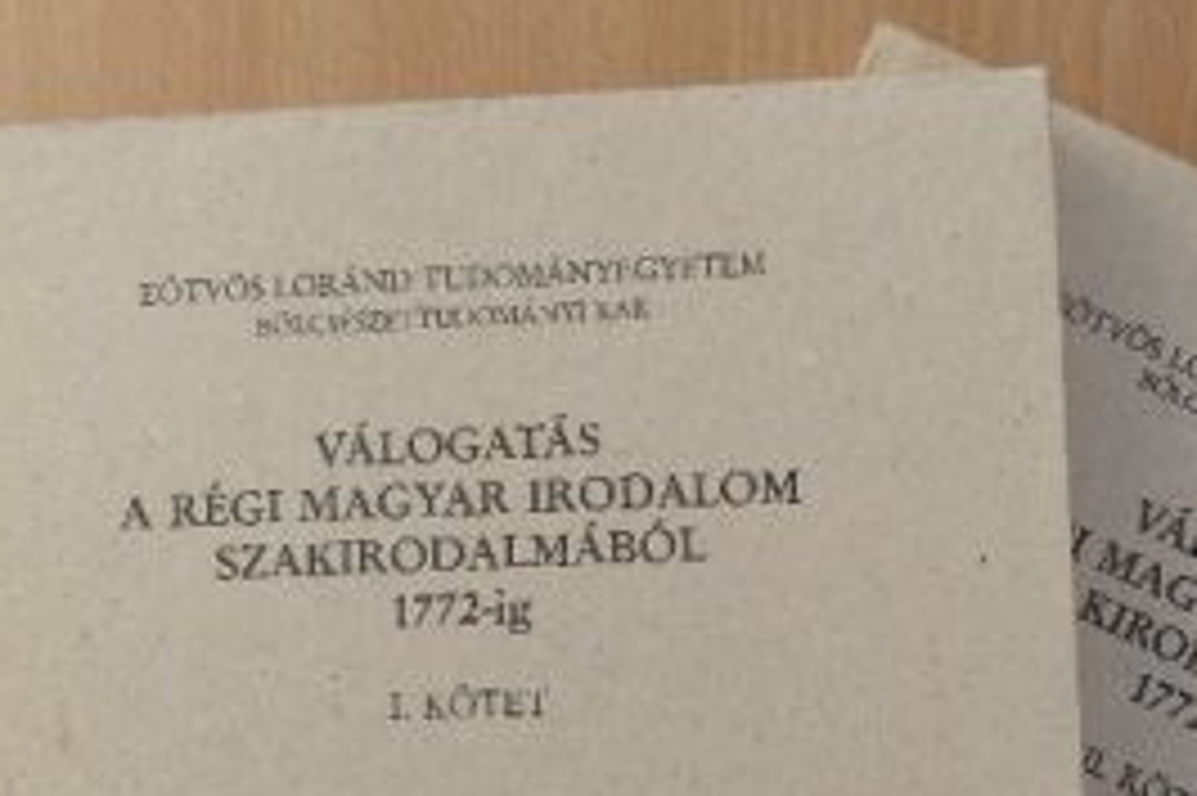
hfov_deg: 21.7
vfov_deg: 14.3
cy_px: 789
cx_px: 720
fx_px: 3123
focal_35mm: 94
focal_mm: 8.8
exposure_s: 1/14.7
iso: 100
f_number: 3.5
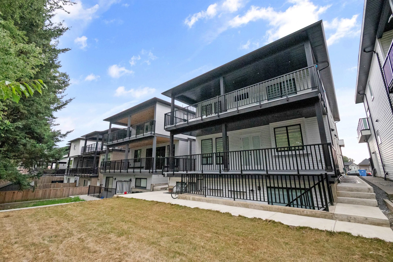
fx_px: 164
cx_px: 196
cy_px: 131
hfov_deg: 100.4
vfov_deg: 77.3
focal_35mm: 15
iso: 2500
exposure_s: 1/1000
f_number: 6.3
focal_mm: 10
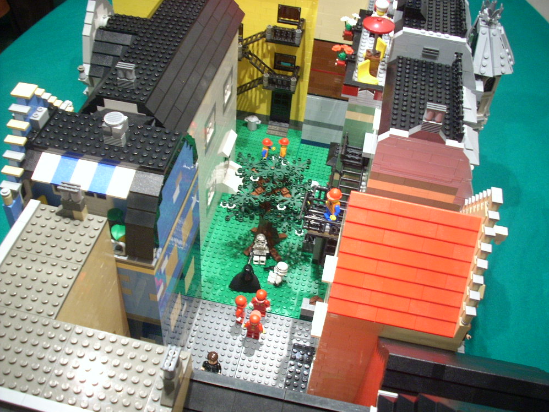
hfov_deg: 49.0
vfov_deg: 37.7
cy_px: 209
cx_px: 277
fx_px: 603
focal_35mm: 38
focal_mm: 6.2
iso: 200
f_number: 2.8
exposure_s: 1/4.6
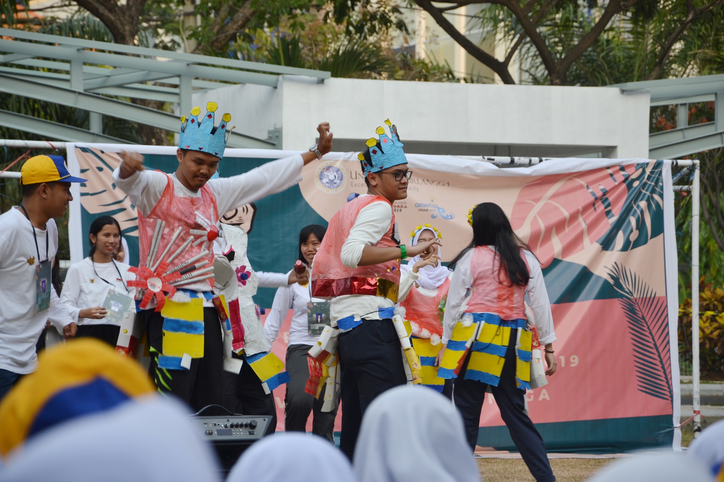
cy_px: 241
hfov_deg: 13.0
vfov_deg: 8.7
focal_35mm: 158
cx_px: 362
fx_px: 3167
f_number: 5.6
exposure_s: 1/125
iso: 140
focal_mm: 105
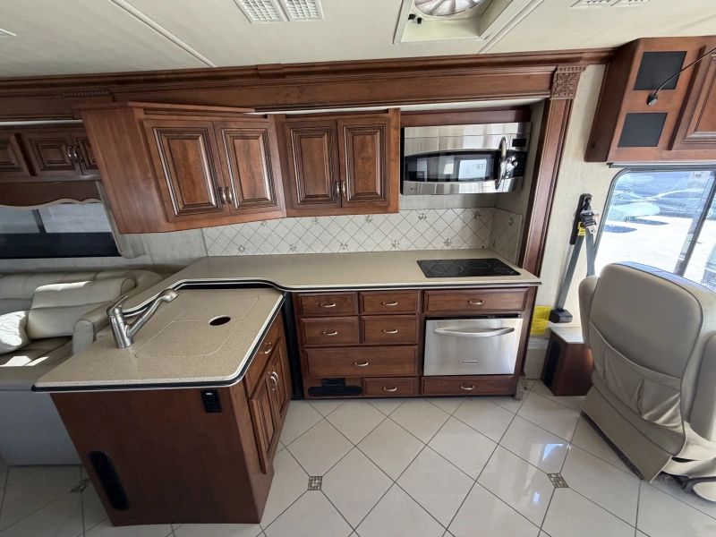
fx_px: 290
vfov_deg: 85.7
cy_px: 268
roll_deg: +0.0
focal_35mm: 14
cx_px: 358
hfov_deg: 102.1
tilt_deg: -16.9
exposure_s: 1/121
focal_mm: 2.22
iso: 320
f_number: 2.2
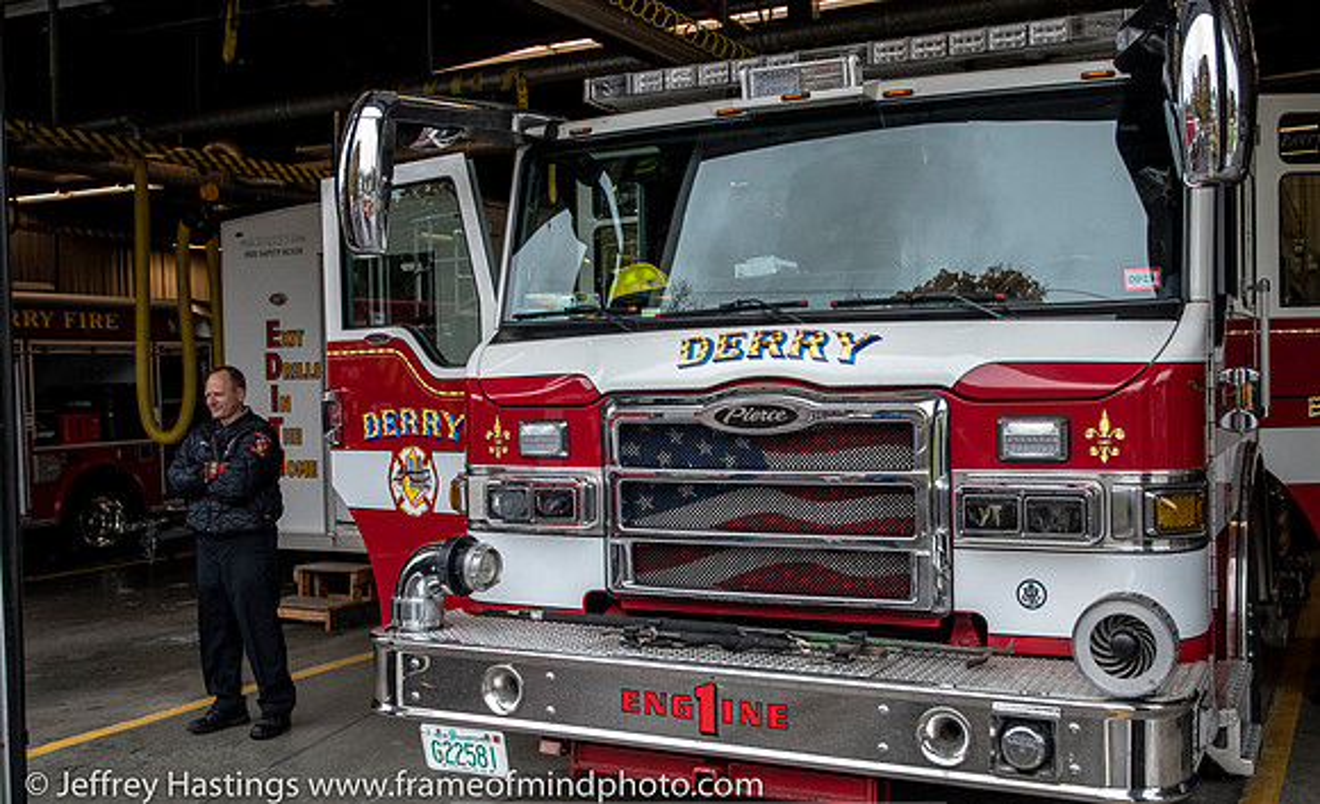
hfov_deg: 52.6
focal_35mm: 37
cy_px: 401
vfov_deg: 33.5
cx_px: 703
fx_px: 1334
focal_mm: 22
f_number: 4
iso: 2000
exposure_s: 1/1250
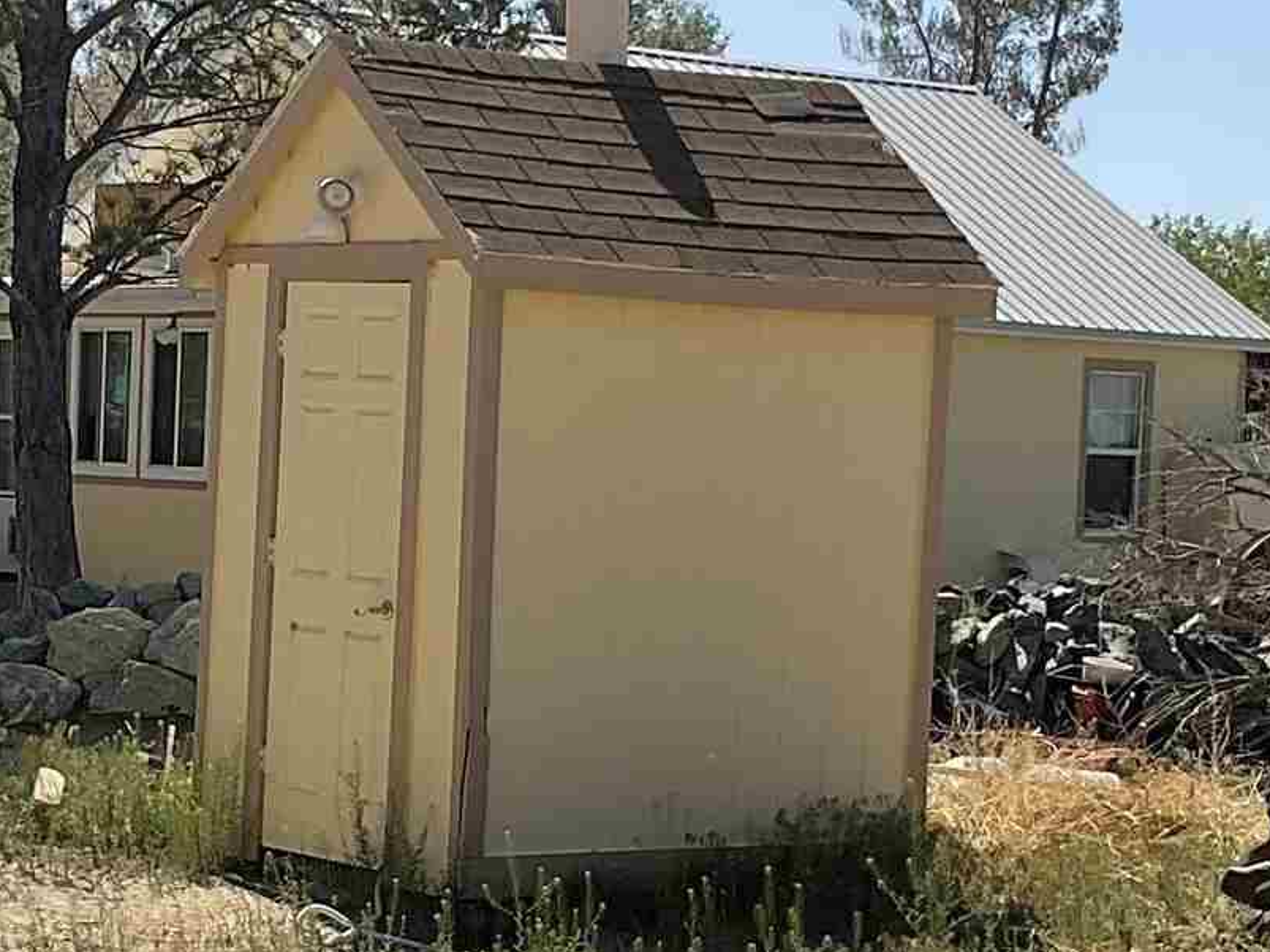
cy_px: 682
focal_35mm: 111
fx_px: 4072
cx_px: 300
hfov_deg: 17.6
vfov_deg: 13.3
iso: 20
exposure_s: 1/2959
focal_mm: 3
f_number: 1.8
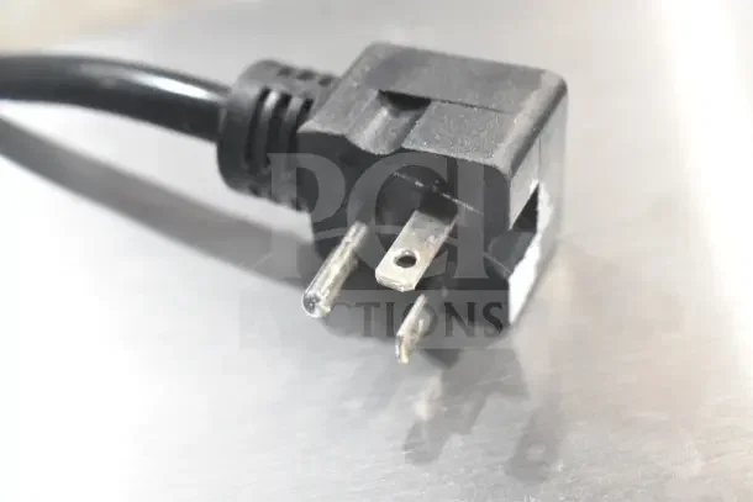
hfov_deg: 33.4
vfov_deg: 22.6
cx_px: 376
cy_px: 251
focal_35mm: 60
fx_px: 1255
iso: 6400
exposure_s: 1/125
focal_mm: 40
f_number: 5.6
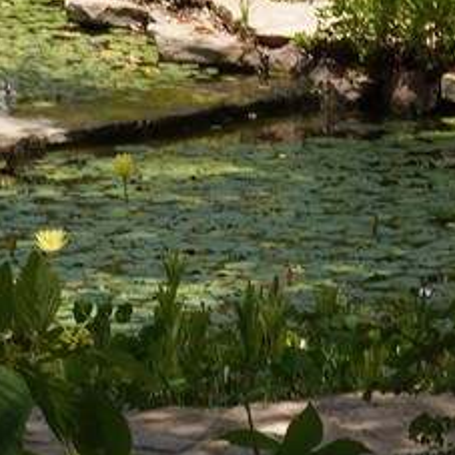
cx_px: 417
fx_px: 4907
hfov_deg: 5.3
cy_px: -339
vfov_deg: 5.2
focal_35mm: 330
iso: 160
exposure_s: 1/100
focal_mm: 44
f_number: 16
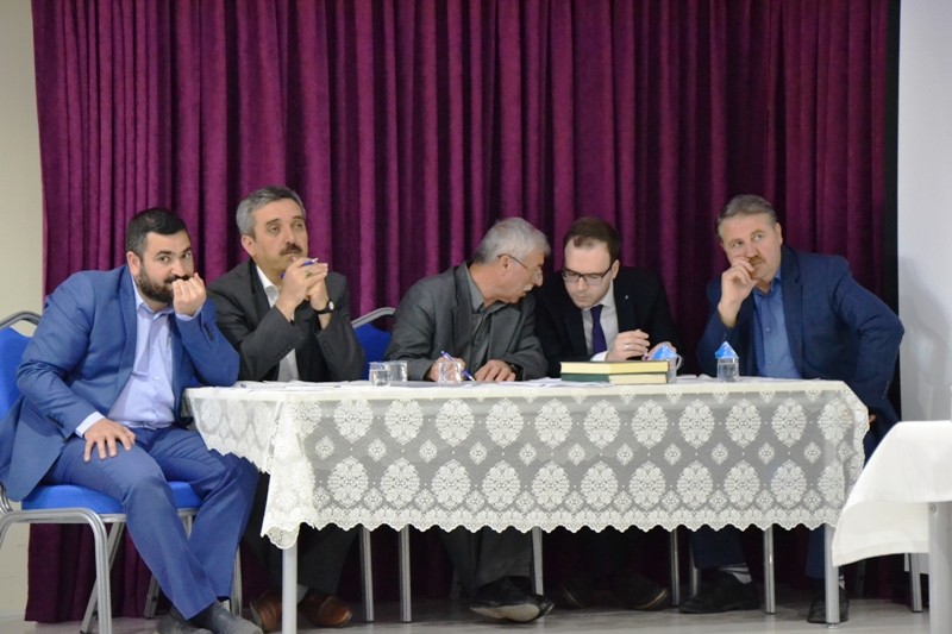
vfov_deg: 10.7
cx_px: 476
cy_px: 317
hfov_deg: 16.1
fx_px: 3371
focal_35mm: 128
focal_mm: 85
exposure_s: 1/60
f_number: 5.6
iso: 3200
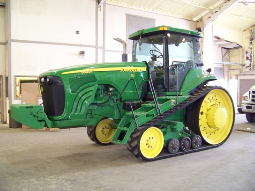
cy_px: 96
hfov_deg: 51.4
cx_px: 128
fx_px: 265
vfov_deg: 39.7
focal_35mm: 36
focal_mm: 5.85
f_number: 2.8
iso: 400
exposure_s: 1/20
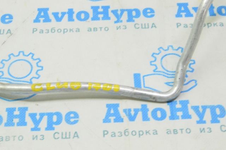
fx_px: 517
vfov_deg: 16.5
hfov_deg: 24.6
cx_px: 113
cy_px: 75
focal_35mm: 82
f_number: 20
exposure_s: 1/20
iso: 6400
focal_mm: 55
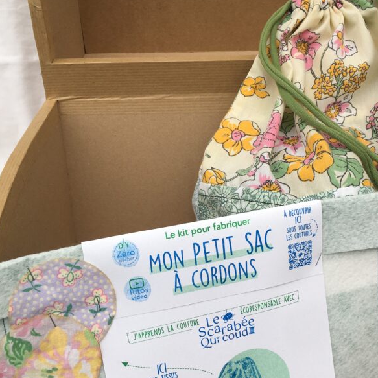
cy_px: 230
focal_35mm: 45
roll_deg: +0.4
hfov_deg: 37.5
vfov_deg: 37.4
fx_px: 556
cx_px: 215
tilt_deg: -35.5
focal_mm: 4.15
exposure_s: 1/318
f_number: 2.2
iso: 25
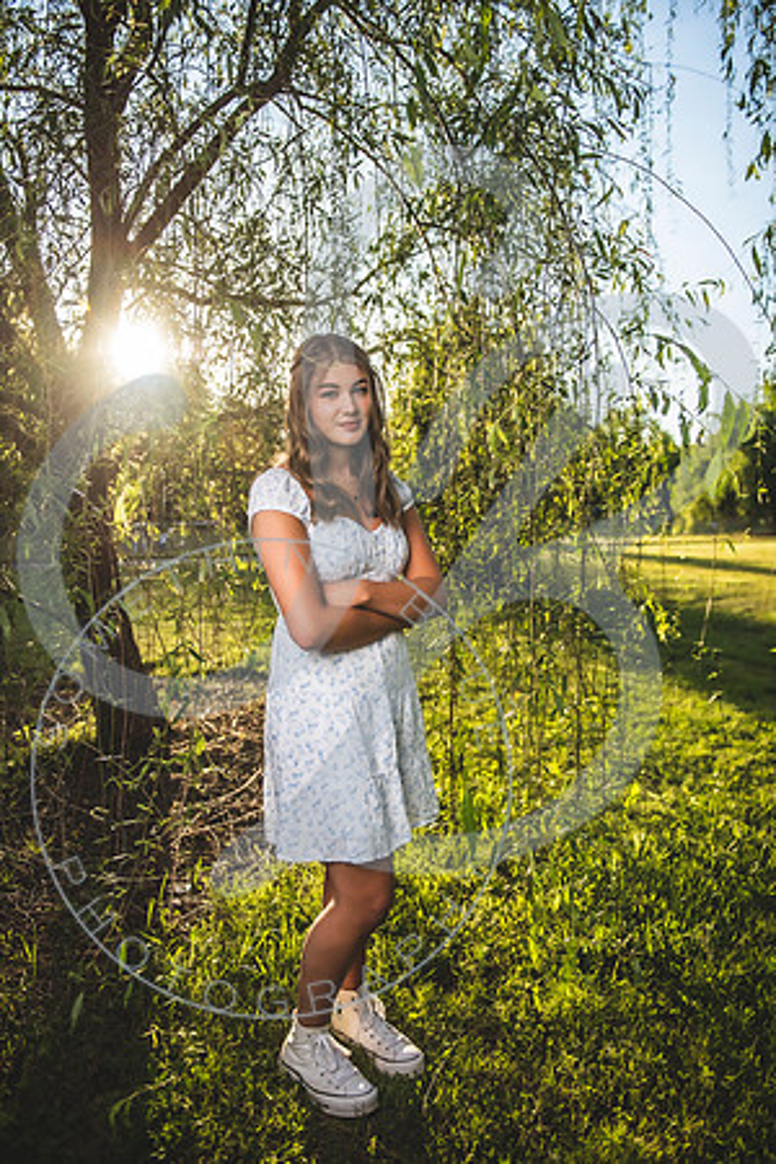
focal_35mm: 26
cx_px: 388
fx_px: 841
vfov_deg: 69.4
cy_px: 582
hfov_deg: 49.6
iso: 100
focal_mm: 26
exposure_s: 1/800
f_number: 2.8
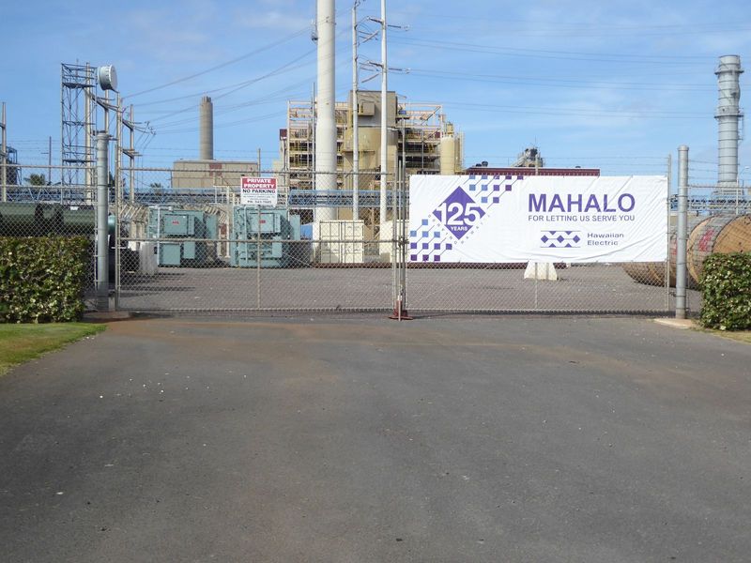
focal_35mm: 46
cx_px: 376
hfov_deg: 41.2
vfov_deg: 31.5
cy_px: 282
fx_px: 998
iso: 80
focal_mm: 7.8
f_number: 3.9
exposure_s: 1/800
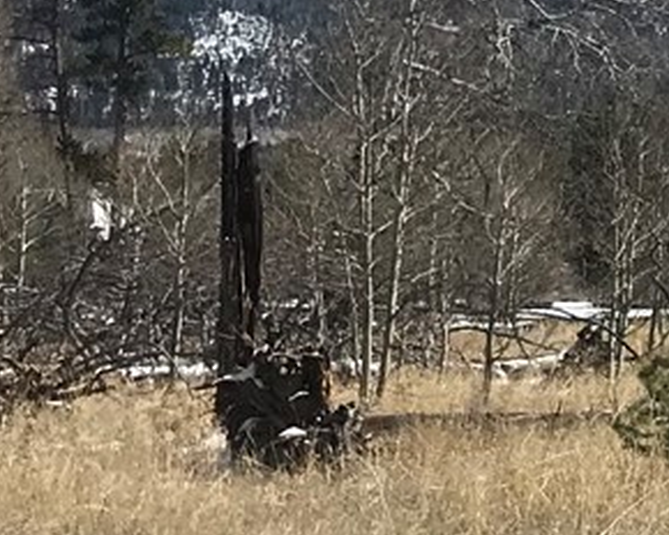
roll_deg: +0.2
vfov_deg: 10.2
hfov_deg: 10.4
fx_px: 2990
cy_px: 297
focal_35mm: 151
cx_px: 1758
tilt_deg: -1.3
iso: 20
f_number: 1.8
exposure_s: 1/3195
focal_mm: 3.99
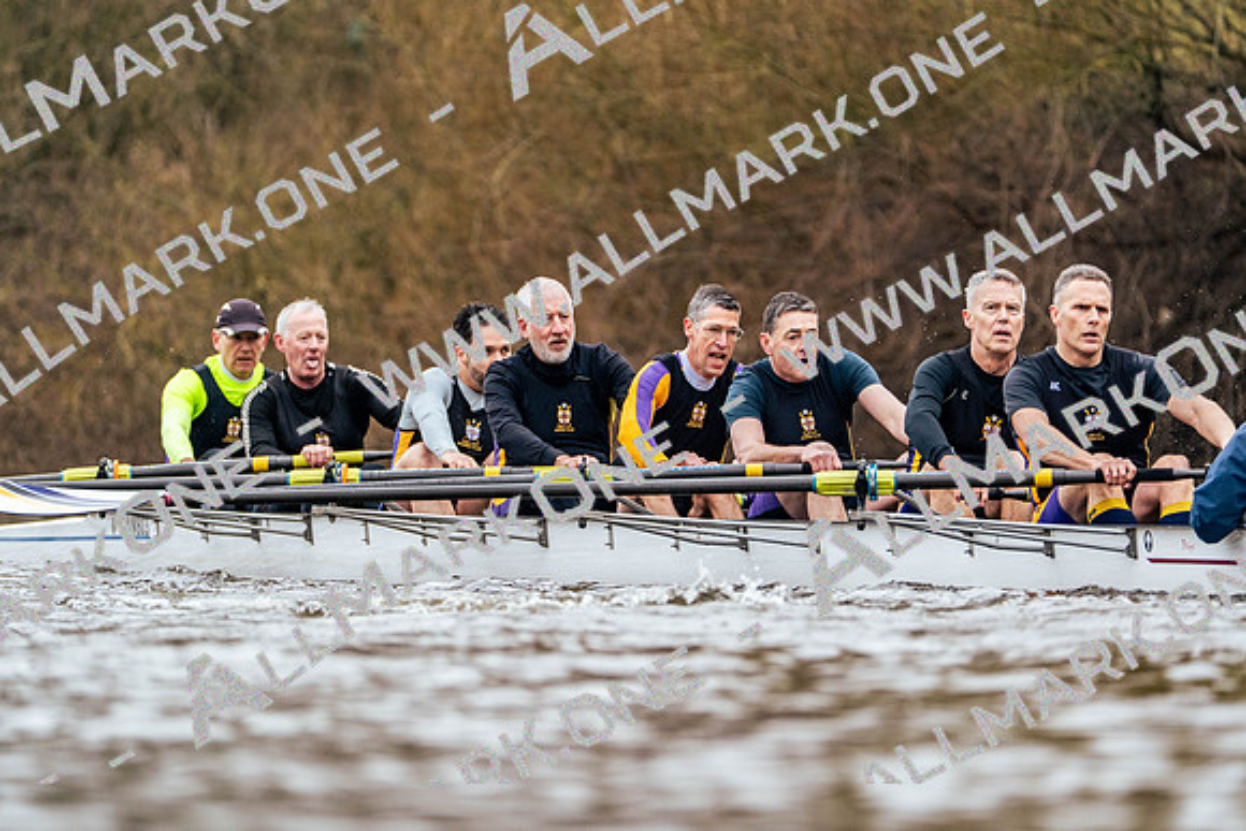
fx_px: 16651
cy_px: 416
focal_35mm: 481
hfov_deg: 4.3
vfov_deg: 2.9
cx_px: 623
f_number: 6.3
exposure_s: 1/2000
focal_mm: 481
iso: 2000
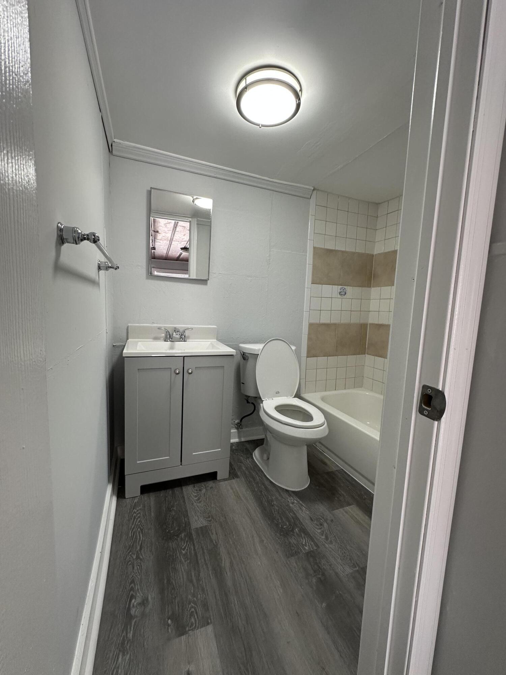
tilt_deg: -8.8
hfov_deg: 85.7
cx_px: 253
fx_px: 273
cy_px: 338
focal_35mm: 14
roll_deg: -2.3
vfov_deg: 102.1
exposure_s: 1/120
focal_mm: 2.22
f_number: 2.2
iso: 200
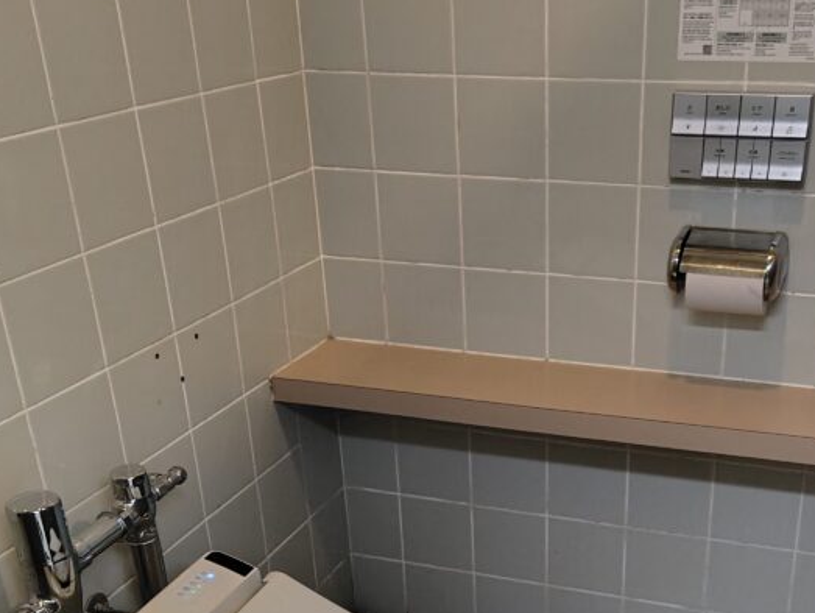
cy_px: 524
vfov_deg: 31.1
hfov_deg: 41.7
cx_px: 514
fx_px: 1060
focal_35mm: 45
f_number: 1.9
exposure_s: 1/100
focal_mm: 5.6
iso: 2377
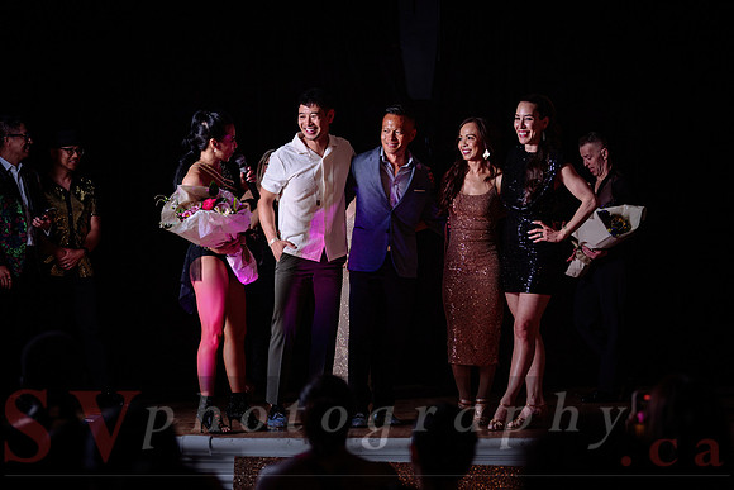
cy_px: 245
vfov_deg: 13.4
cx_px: 367
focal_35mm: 102
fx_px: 2080
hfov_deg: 20.0
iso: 400
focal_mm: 102
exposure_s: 1/200
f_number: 3.2
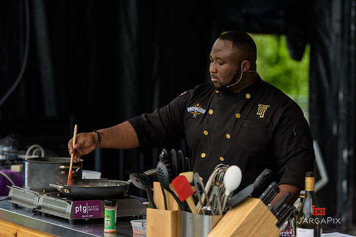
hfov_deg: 16.8
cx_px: 178
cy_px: 118
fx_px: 1207
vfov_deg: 11.2
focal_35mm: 122
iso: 250
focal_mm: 122
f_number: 3.2
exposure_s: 1/1600
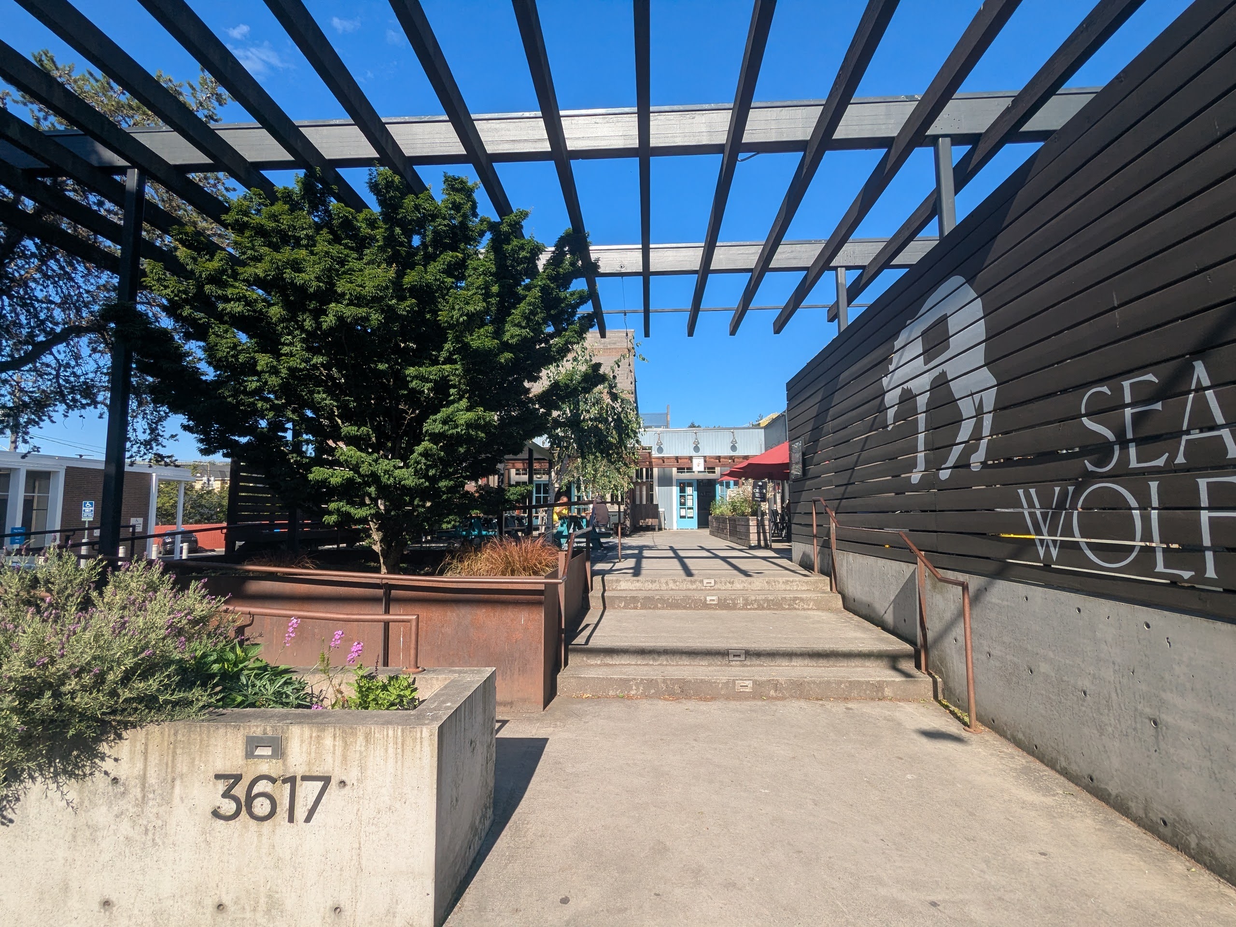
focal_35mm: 16
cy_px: 464
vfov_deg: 78.1
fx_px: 571
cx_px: 618
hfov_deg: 94.5
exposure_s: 1/1208
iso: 50
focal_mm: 2.35
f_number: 2.2
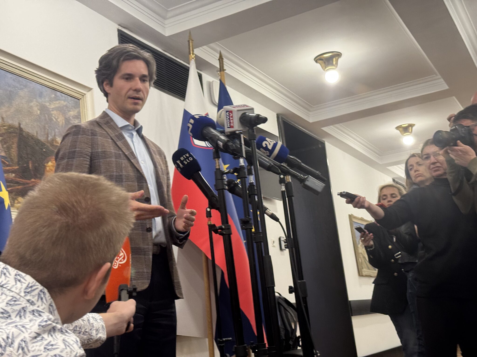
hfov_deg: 39.7
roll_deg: +6.2
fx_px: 661
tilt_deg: +12.3
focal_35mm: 48
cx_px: 238
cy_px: 178
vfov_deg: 30.3
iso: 250
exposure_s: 1/56
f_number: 1.78
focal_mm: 6.76
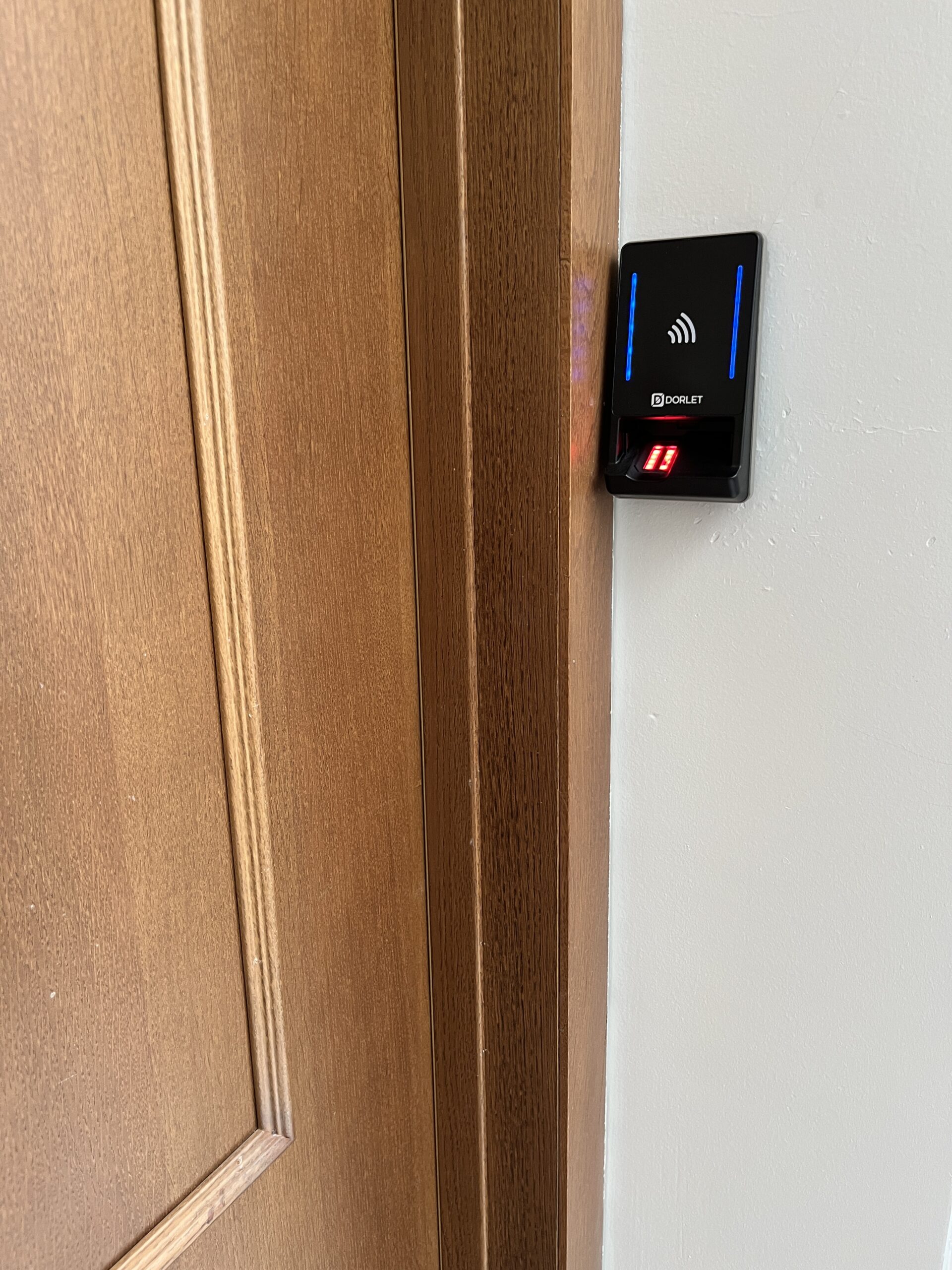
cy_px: 635
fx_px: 953
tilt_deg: -16.7
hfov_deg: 53.1
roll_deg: +0.6
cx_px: 476
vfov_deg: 67.3
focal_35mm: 26
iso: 100
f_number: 1.6
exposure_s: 1/50
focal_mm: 5.1
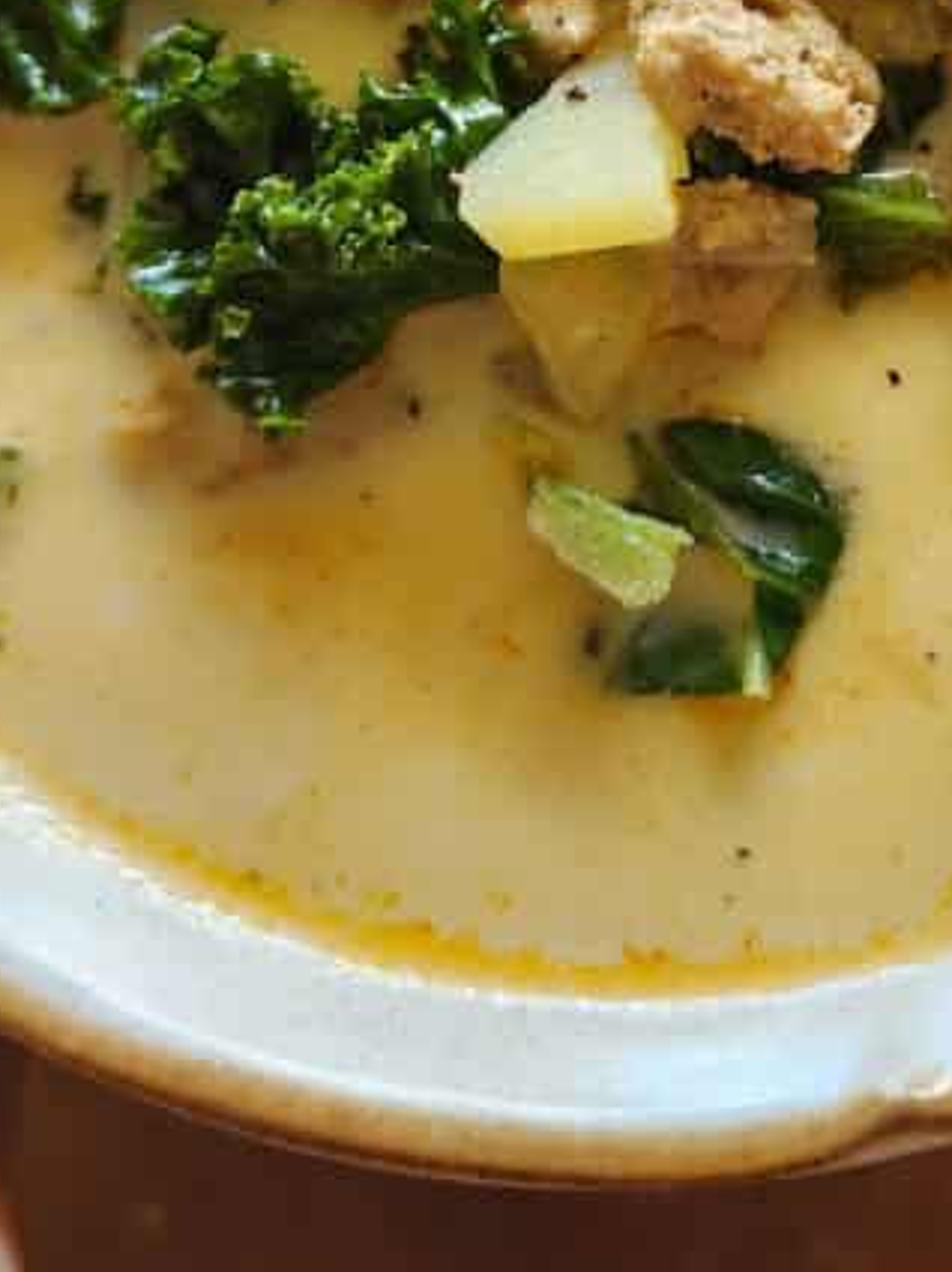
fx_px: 2387
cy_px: 30
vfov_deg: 28.2
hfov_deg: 22.5
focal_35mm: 65
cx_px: 629
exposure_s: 1/100
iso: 160
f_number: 1.8
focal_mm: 5.4
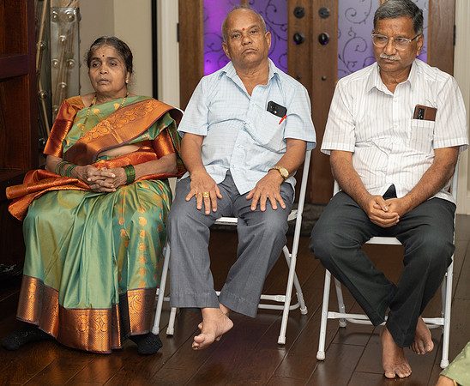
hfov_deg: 21.4
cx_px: 242
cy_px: 212
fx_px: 1246
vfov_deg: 17.6
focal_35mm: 89
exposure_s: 1/200
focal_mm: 70
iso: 500
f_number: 2.8
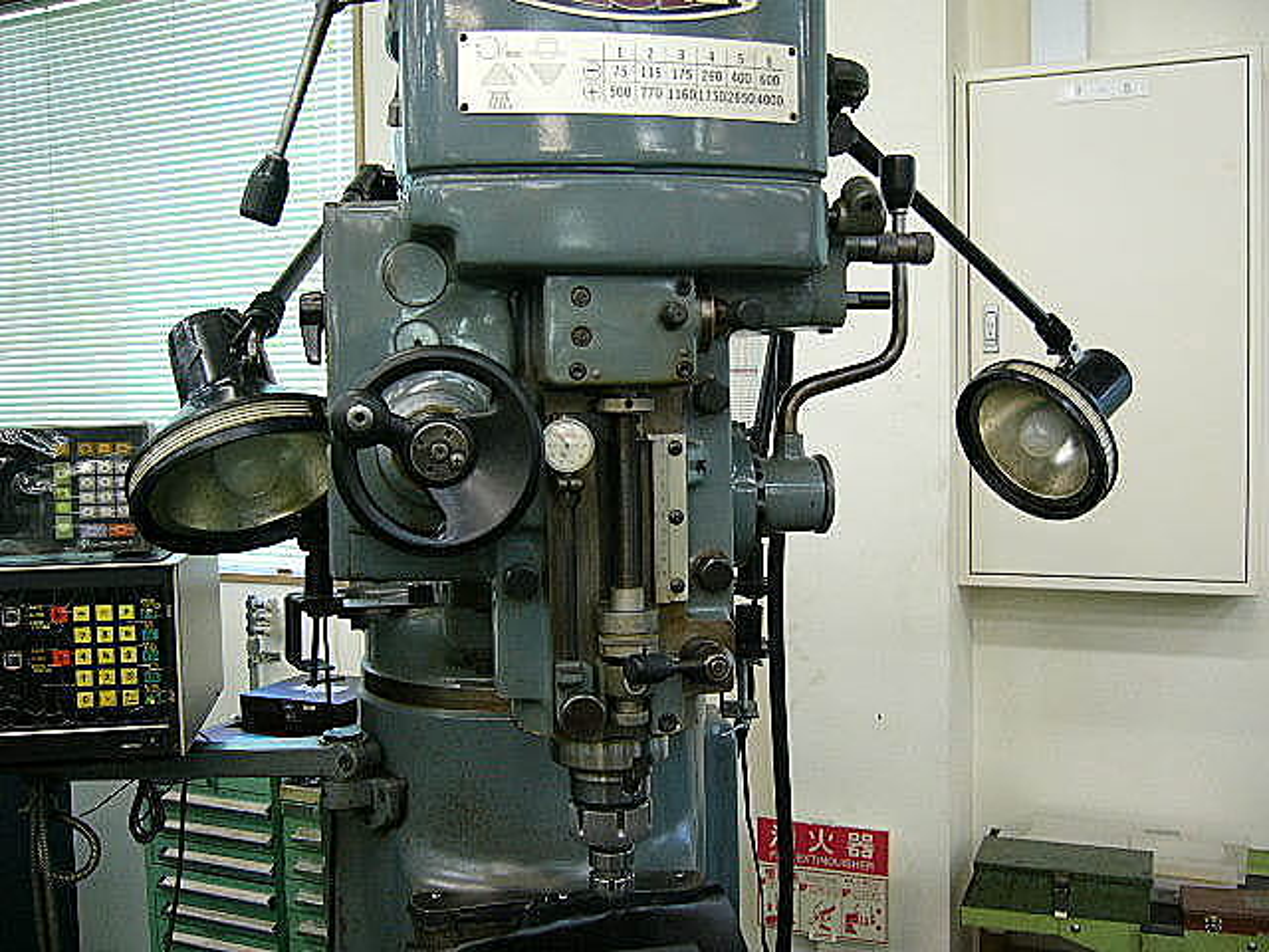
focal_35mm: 35
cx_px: 634
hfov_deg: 52.6
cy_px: 476
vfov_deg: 40.7
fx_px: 1283
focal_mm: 5.8
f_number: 2.8
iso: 100
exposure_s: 1/15
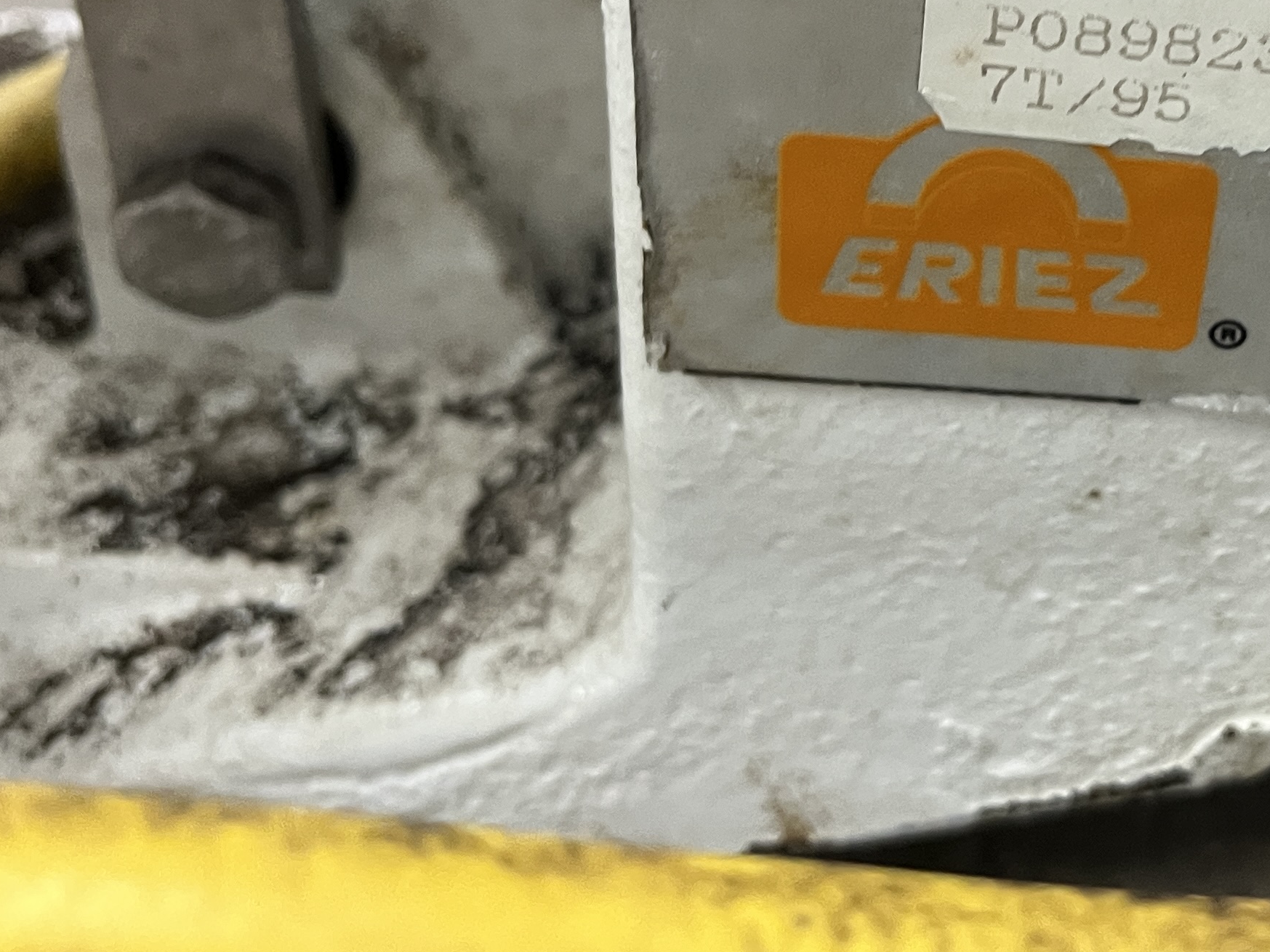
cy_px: 83
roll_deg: +20.0
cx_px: 1136
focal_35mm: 60
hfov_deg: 30.8
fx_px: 2201
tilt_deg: -36.1
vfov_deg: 23.7
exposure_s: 1/60
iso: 250
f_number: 1.6
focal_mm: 5.1
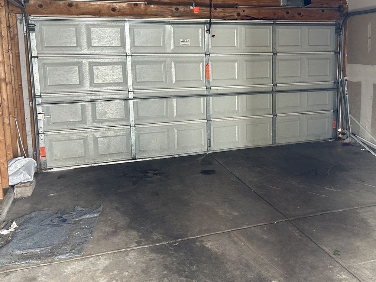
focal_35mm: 37
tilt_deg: -7.7
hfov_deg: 49.2
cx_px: 254
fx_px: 402
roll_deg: +0.5
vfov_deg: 38.4
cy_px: 104
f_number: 1.5
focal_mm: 5.7
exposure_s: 1/60
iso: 160
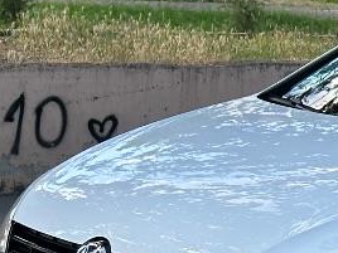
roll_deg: -4.7
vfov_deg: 6.9
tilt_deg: -5.5
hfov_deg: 8.9
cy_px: 115
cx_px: 562
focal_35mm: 215
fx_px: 2099
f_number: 1.78
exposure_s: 1/601
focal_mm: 6.86
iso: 64
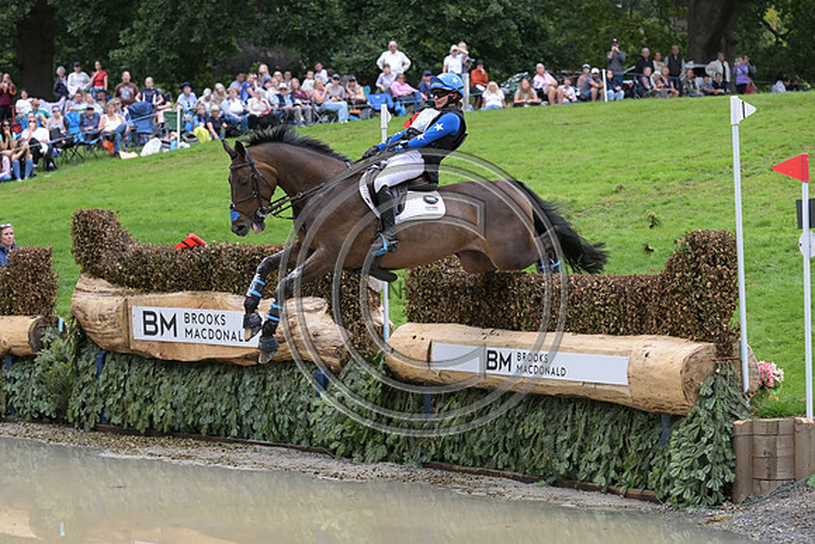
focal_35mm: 125
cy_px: 272
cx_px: 408
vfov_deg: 11.0
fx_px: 2830
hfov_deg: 16.4
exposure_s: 1/1250
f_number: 5.6
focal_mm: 125
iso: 1250
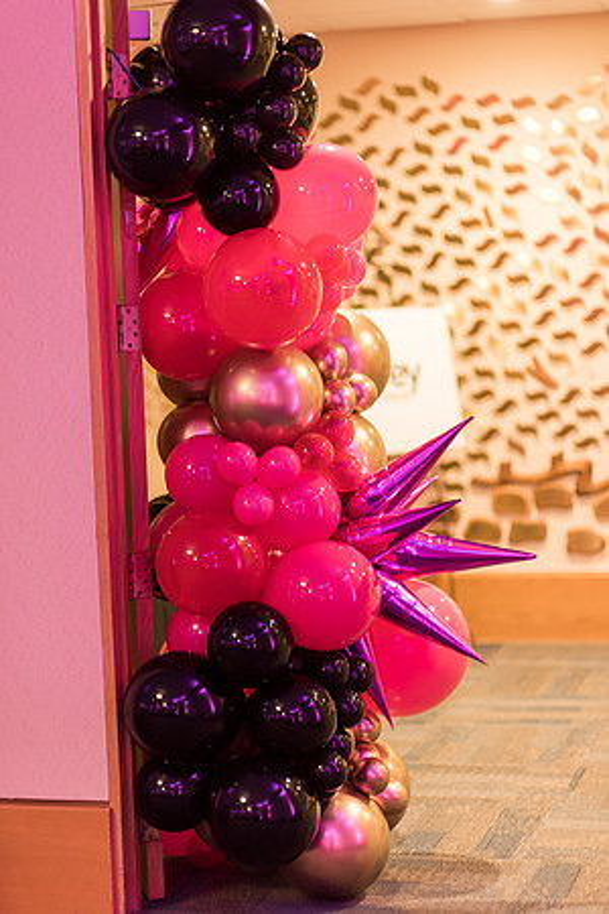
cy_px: 457
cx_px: 304
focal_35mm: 85
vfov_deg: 23.9
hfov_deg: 16.1
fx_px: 2157
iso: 800
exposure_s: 1/50
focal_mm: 85
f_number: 1.4
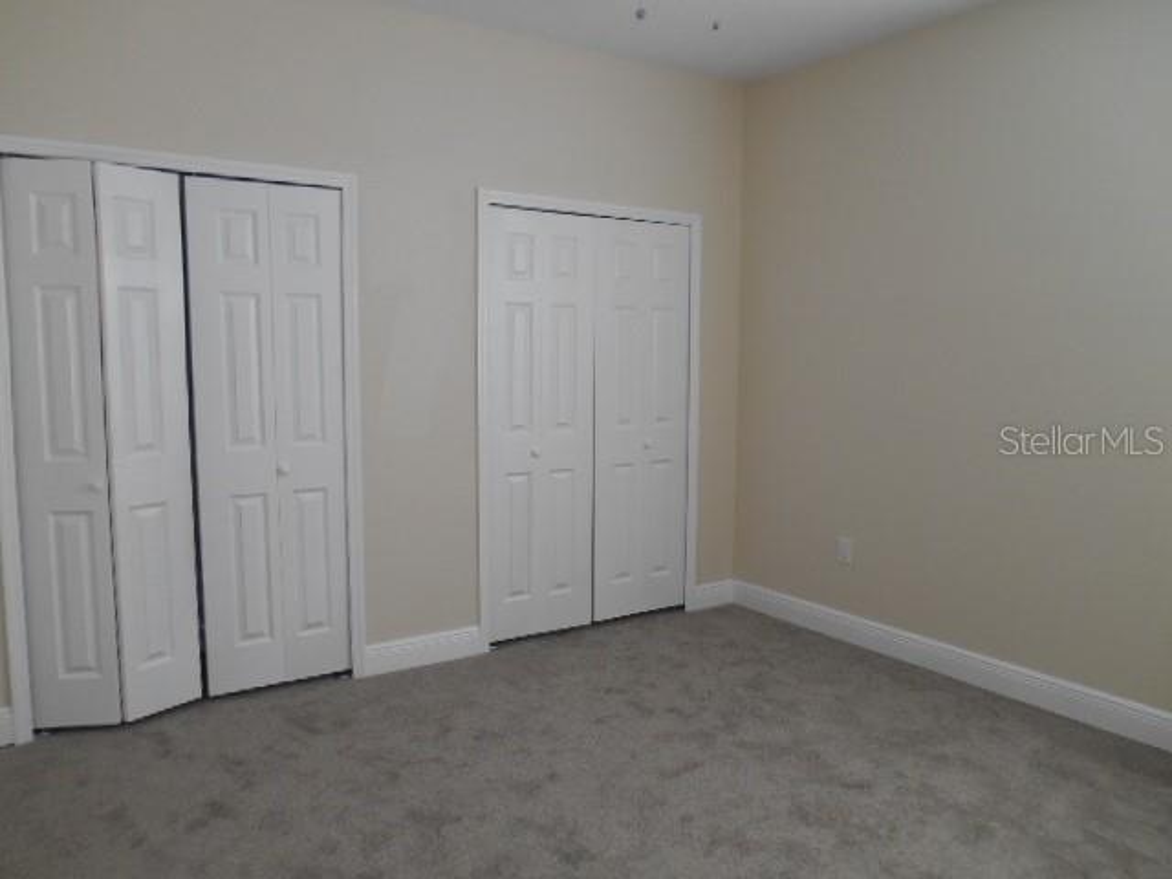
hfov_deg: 67.3
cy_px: 440
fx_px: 880
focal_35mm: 26
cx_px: 586
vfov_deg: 53.1
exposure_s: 1/30
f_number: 3.4
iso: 100
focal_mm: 4.7
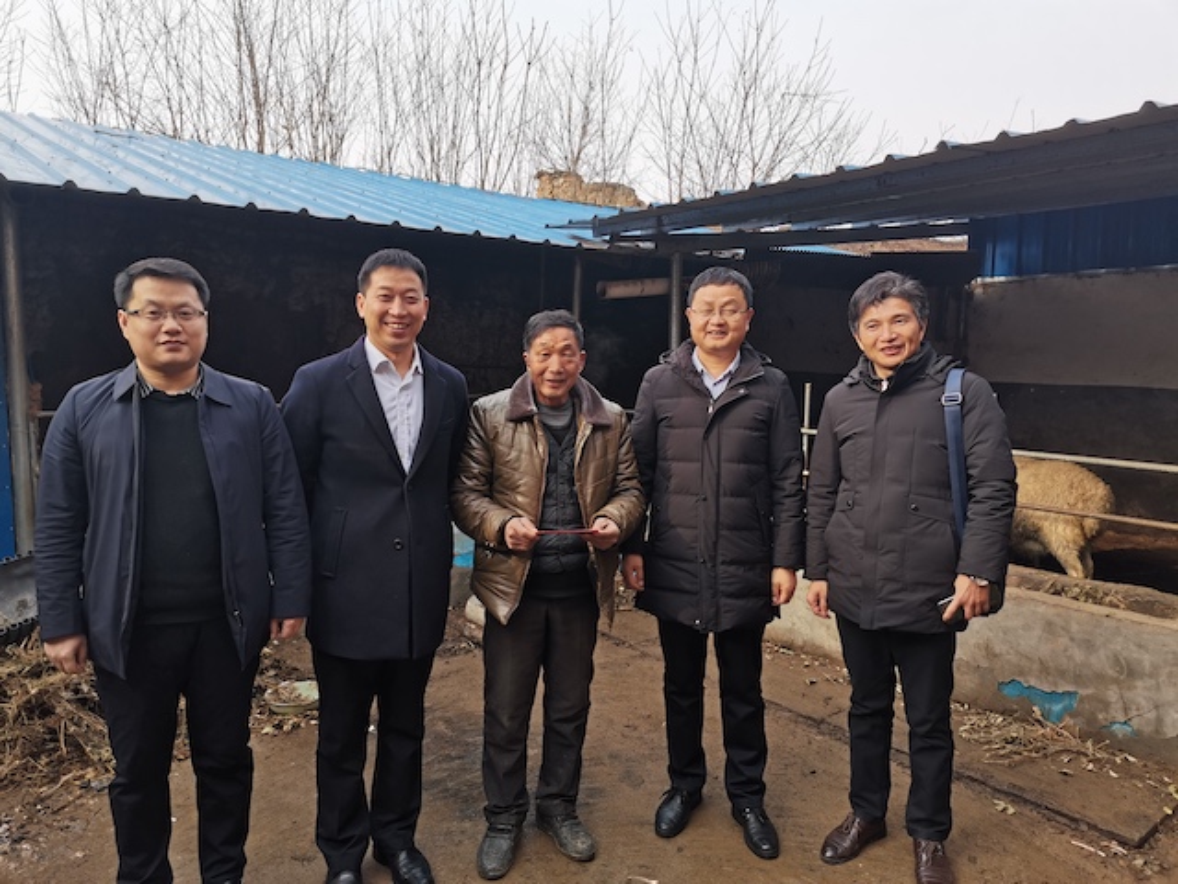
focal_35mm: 26
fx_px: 885
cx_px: 589
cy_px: 442
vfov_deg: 53.1
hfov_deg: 67.3
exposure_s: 1/812
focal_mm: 4.75
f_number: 1.8
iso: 50
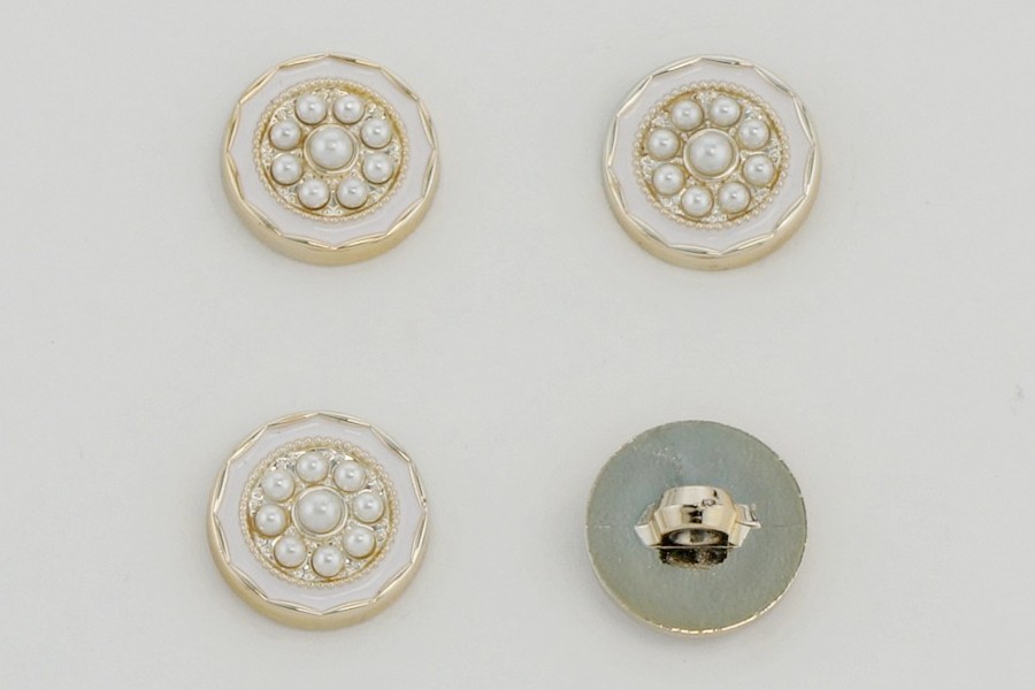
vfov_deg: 16.6
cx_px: 518
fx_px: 2372
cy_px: 345
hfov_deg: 24.6
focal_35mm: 82
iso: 200
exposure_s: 1/500
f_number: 9
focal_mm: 55
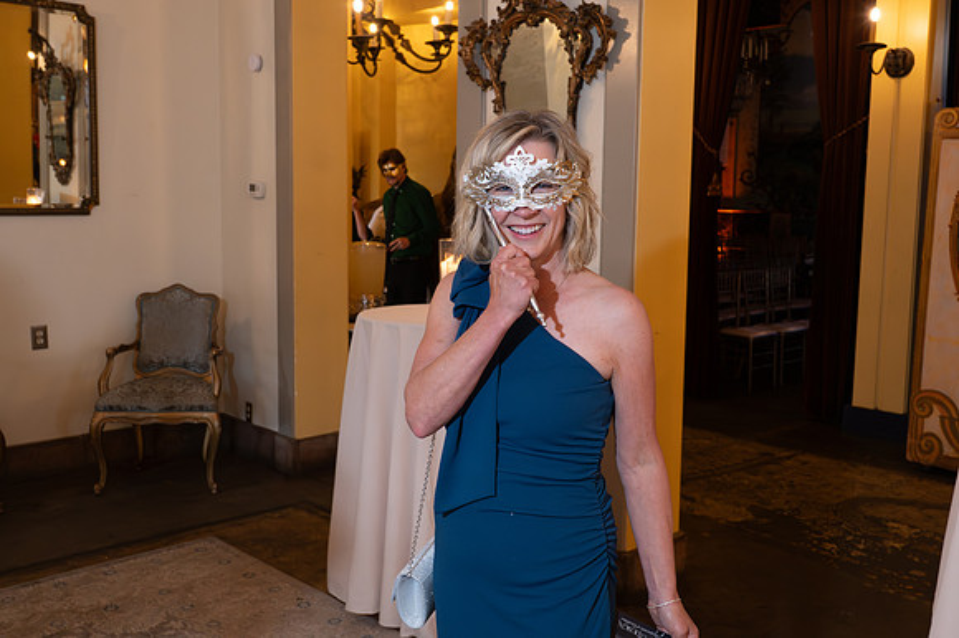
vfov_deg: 36.8
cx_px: 480
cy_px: 319
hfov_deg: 53.2
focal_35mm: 36
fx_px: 958
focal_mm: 24
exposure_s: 1/50
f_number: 5
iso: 2500
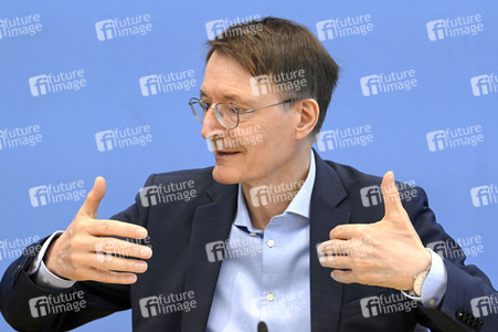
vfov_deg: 13.7
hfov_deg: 20.4
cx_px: 249
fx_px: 1382
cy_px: 166
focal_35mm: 100
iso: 4000
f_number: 5.6
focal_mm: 100
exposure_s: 1/640
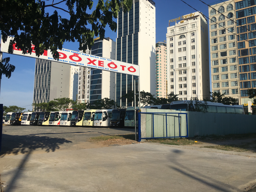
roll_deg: +0.0
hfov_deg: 61.7
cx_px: 128
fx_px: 214
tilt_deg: +8.9
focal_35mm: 29
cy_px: 96
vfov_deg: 48.2
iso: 25
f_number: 2.2
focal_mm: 4.15
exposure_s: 1/2747
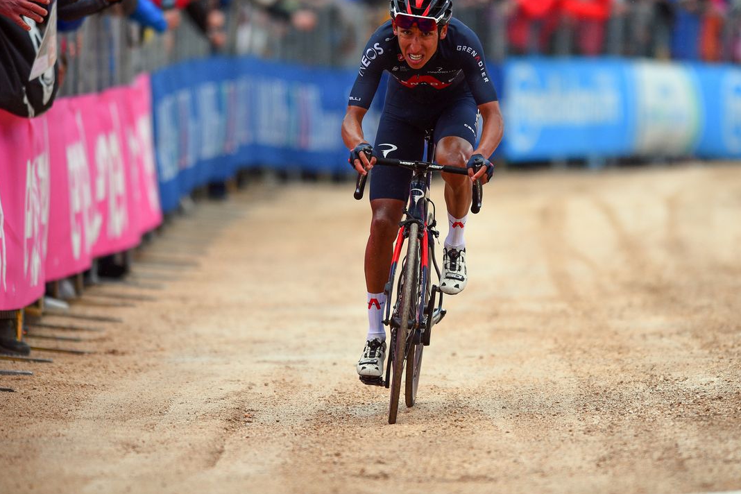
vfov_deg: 2.7
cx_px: 419
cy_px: 221
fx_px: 10353
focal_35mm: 503
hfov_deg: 4.1
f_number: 4
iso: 1000
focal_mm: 420
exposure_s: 1/1250
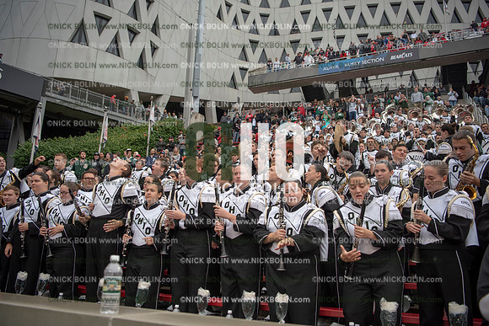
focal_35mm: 30
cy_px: 163
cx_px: 244
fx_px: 408
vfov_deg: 43.6
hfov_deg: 61.9
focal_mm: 30
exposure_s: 1/1000
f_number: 2.8
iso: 250
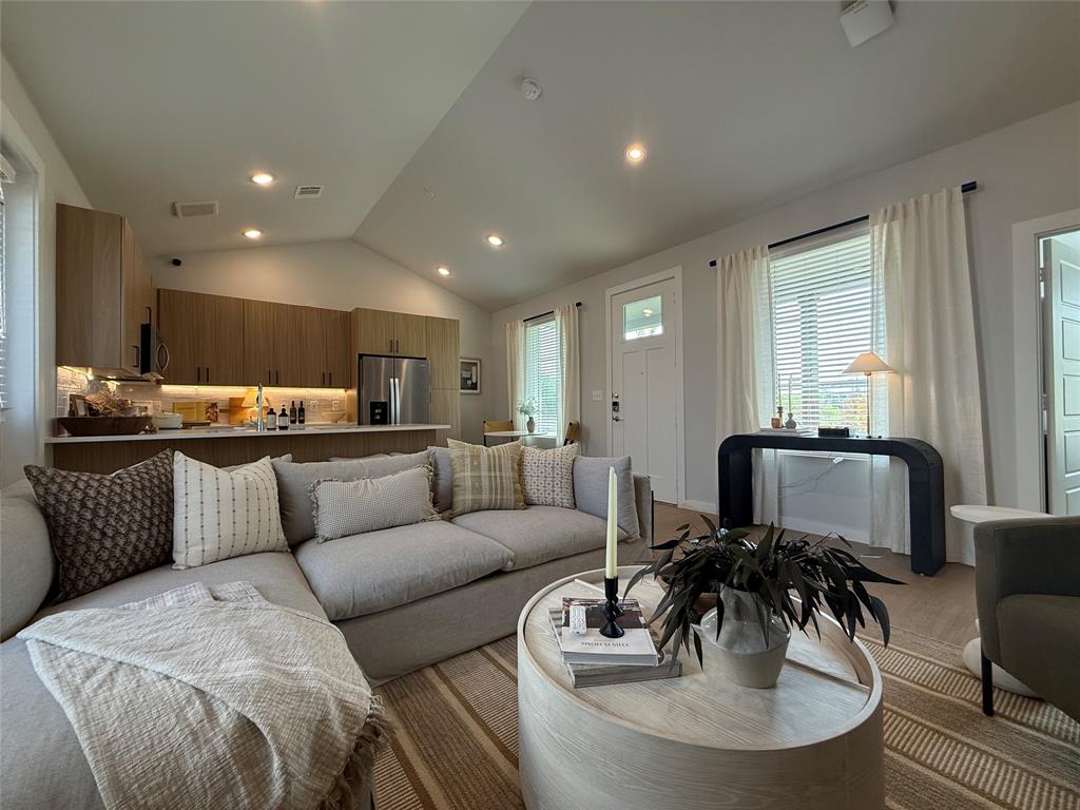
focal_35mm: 14
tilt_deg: +1.0
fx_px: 437
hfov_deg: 102.1
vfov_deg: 85.7
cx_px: 540
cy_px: 405
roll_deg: +0.3
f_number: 2.2
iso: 100
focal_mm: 2.22
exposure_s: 1/120
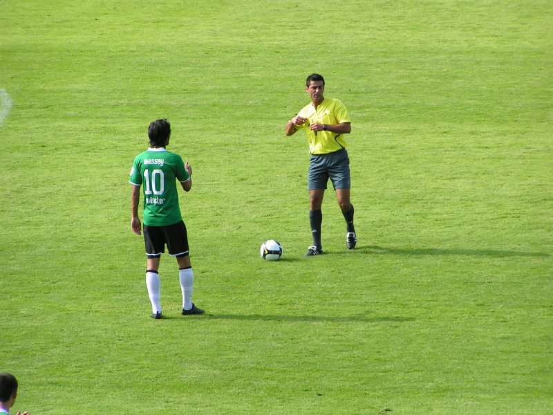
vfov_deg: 4.8
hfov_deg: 6.4
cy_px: 208
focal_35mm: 311
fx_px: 4968
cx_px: 276
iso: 50
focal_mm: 47.6
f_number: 4.5
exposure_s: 1/320
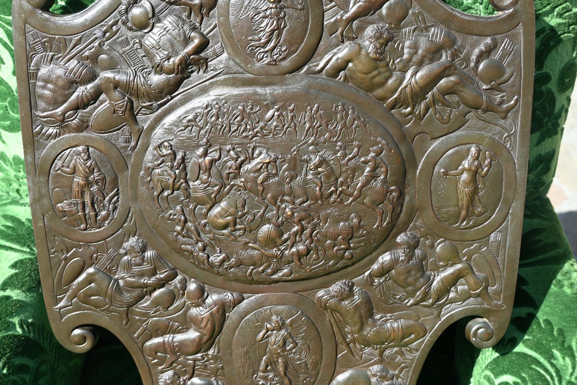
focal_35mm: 39
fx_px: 625
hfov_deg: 49.6
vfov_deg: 34.2
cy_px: 192
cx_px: 288
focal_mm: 26
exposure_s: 1/250
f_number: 5.6
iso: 160
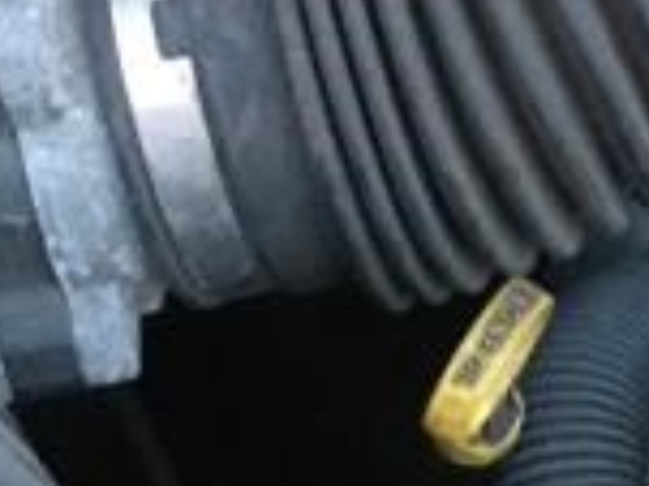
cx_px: 1070
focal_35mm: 154
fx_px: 2885
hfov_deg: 12.0
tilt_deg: -23.7
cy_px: -155
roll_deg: -11.7
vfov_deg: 9.4
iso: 200
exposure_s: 1/30
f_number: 2.2
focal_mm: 4.15
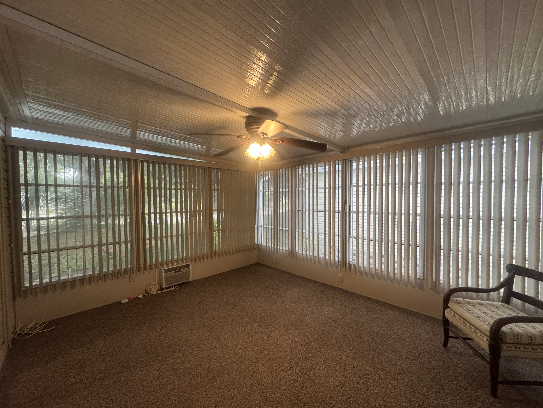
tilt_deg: -1.9
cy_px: 204
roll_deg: +0.4
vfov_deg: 85.7
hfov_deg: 102.1
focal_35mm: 14
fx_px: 220
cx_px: 272
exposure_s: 1/60
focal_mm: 2.22
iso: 250
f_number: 2.2
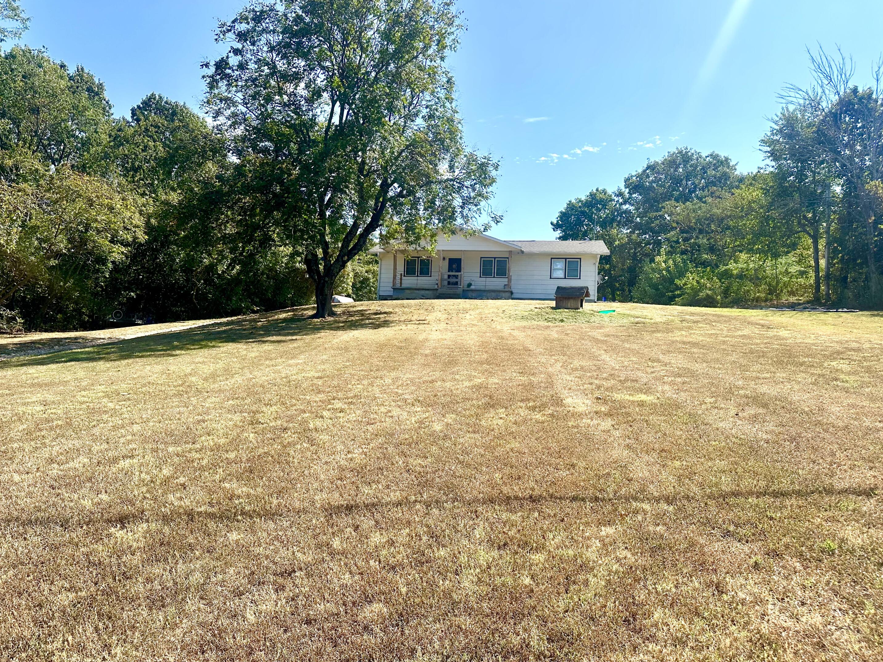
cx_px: 431
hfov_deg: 69.4
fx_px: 638
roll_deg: -1.9
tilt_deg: +2.2
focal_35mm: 25
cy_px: 325
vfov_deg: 54.9
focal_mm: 6.86
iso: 80
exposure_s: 1/3247
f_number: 1.78
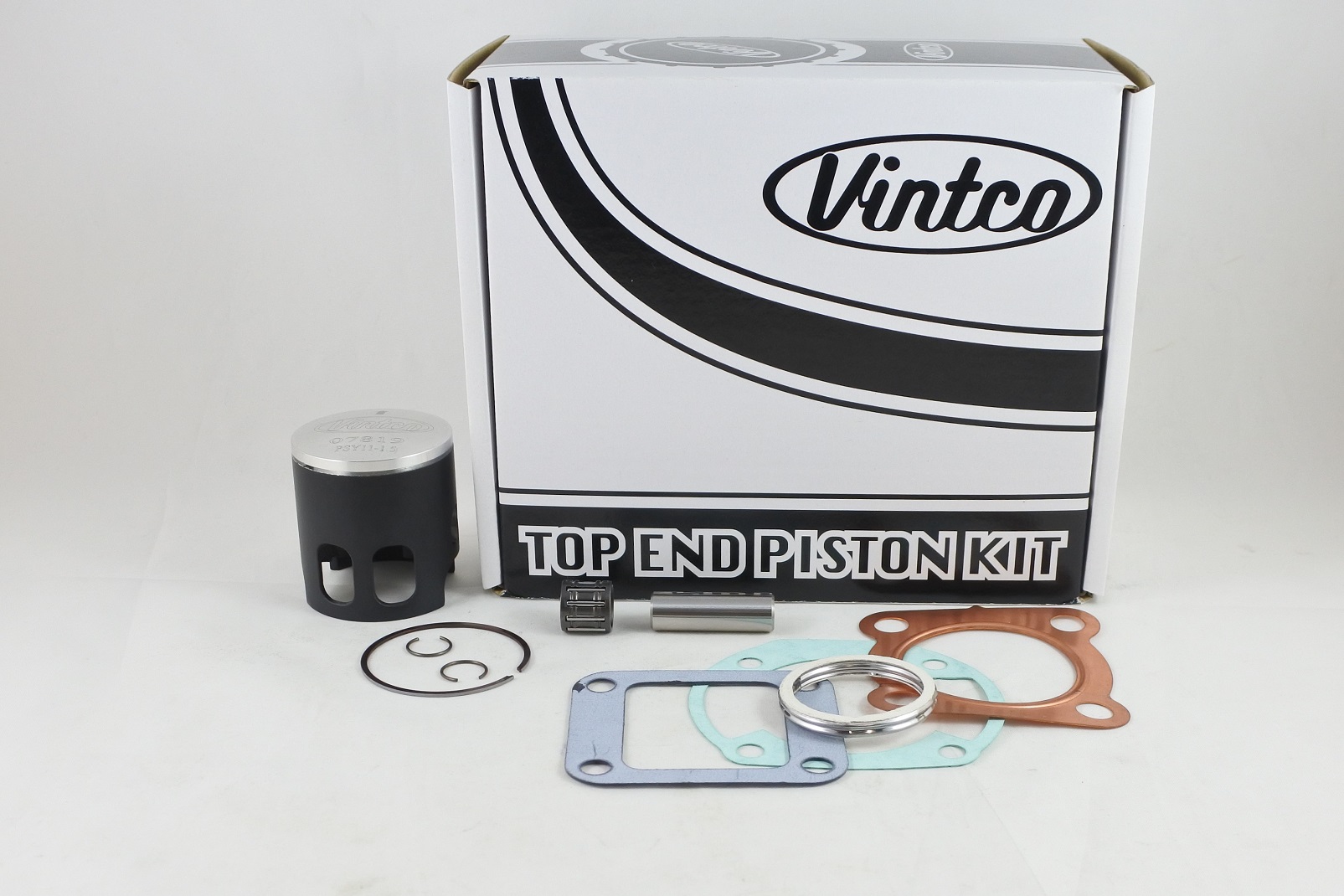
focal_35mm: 30
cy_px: 448
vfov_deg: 43.6
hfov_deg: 61.9
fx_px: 1120
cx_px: 672
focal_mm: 11.4
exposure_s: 1/125
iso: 400
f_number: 3.8
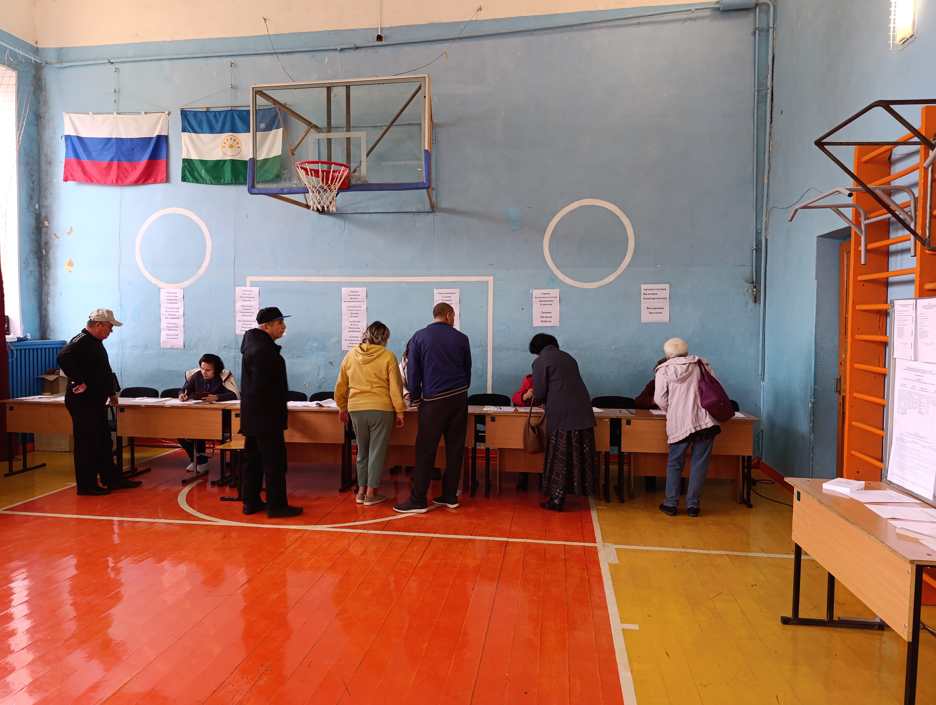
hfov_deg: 73.8
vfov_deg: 59.0
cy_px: 352
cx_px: 468
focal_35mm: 23
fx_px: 623
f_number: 1.6
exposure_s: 1/100
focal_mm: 6.14
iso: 640
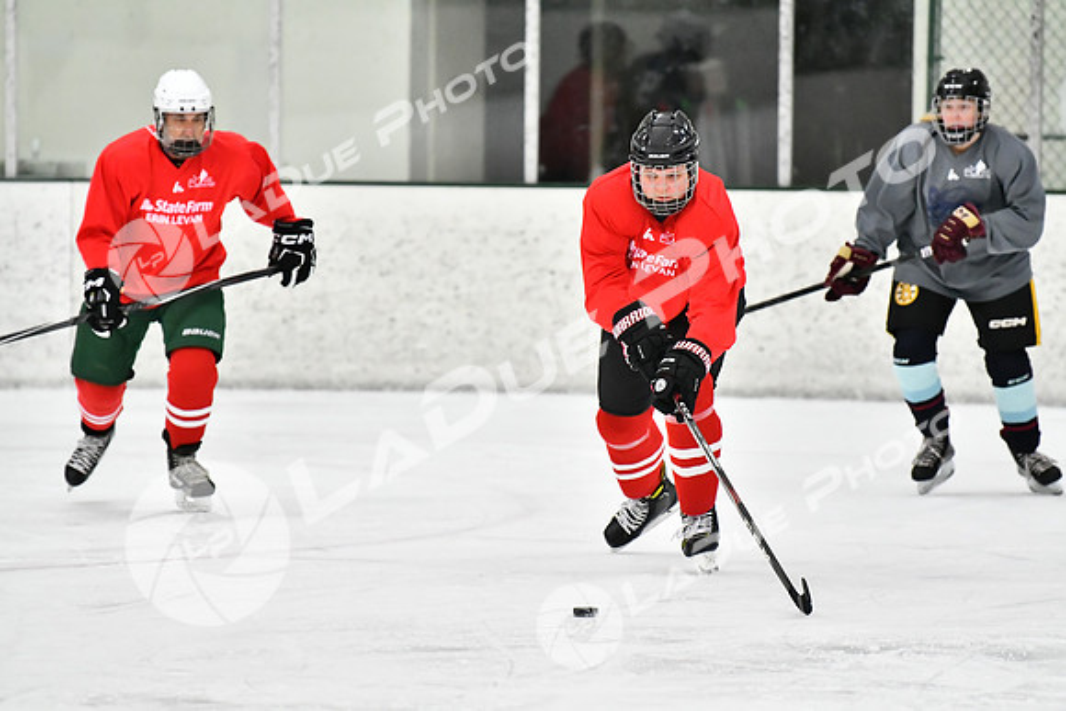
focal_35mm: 278
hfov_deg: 7.4
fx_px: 8219
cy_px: 356
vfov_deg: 5.0
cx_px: 533
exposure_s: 1/1250
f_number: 2.8
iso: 5000
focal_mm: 185
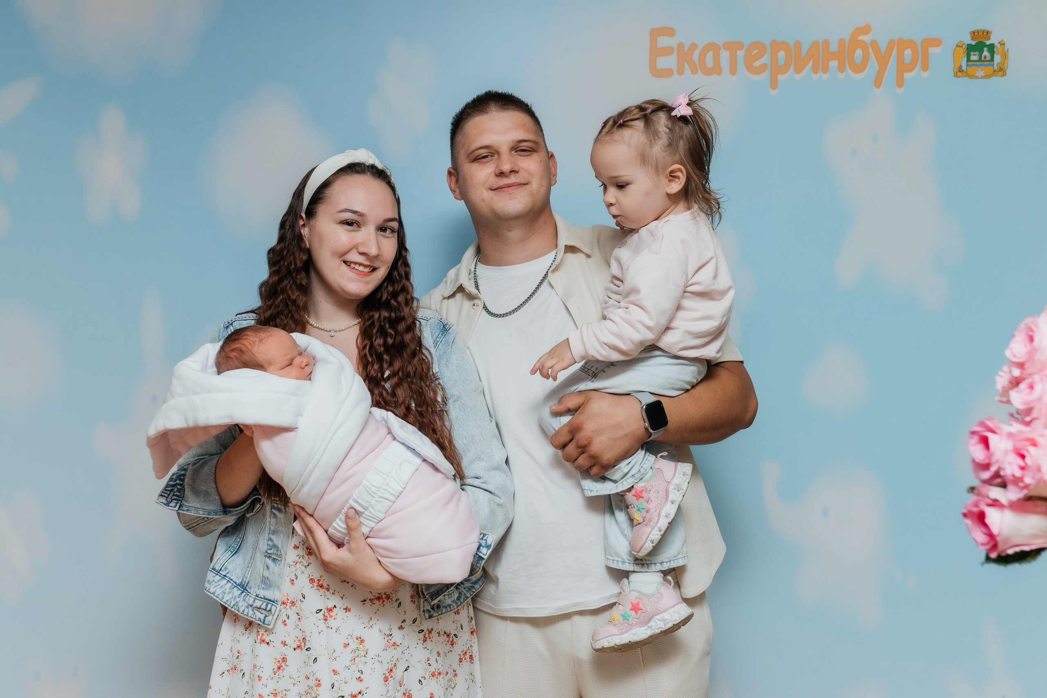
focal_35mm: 37
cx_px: 501
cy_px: 334
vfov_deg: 36.4
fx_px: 1062
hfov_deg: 52.4
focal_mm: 35
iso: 320
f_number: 5.6
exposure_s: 1/160
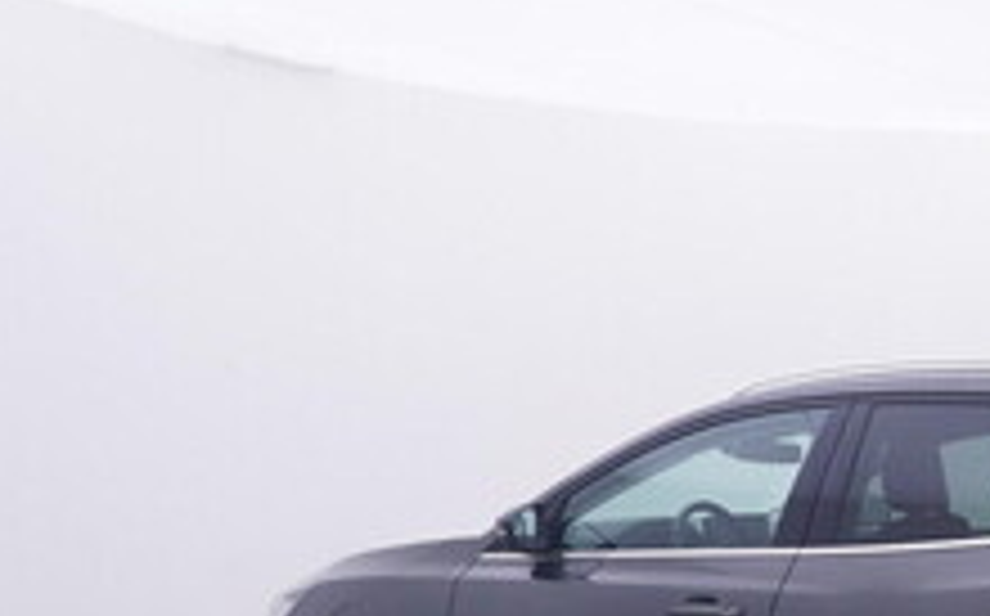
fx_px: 1544
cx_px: 920
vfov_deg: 22.1
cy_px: 546
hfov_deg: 33.4
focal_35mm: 57
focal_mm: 15
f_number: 5
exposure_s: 1/80
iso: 200
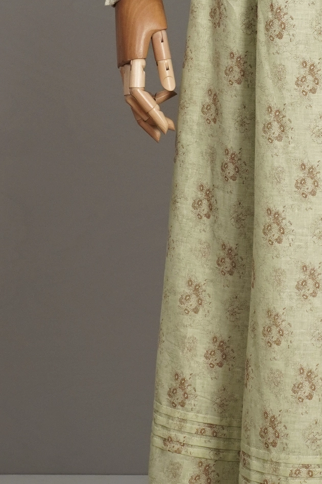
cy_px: 30
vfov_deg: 13.9
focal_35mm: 146
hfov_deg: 9.3
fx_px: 1959
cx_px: 347
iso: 400
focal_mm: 32
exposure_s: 1/40
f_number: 9
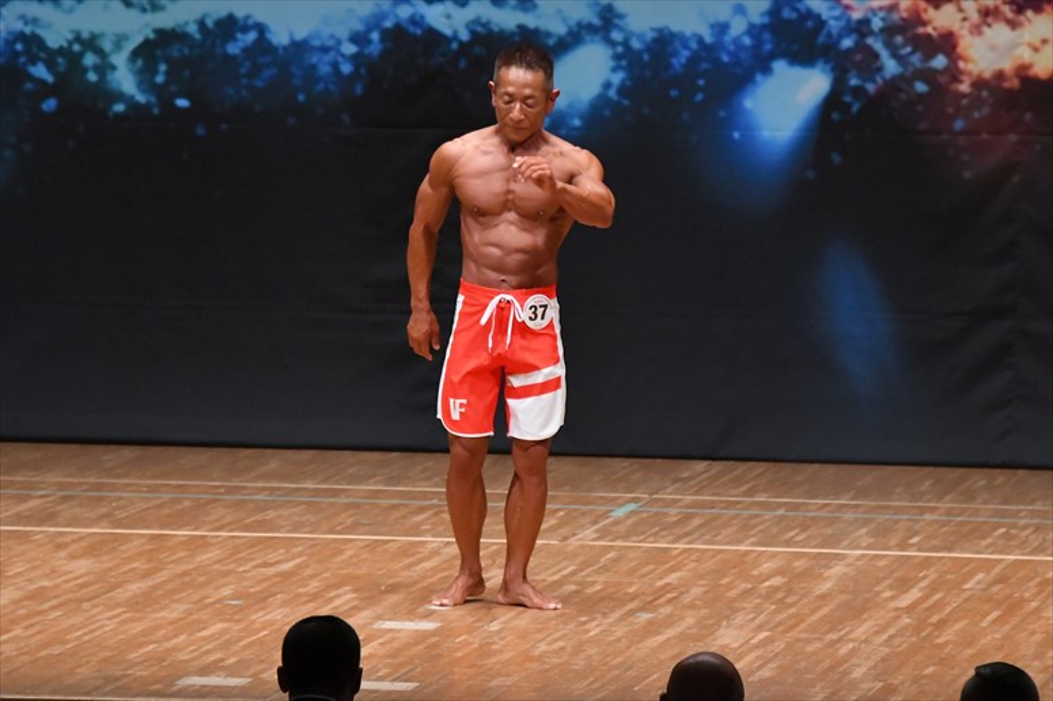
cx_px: 526
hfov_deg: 7.2
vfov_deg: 4.8
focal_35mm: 285
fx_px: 8332
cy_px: 350
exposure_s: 1/400
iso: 6400
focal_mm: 190
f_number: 5.6
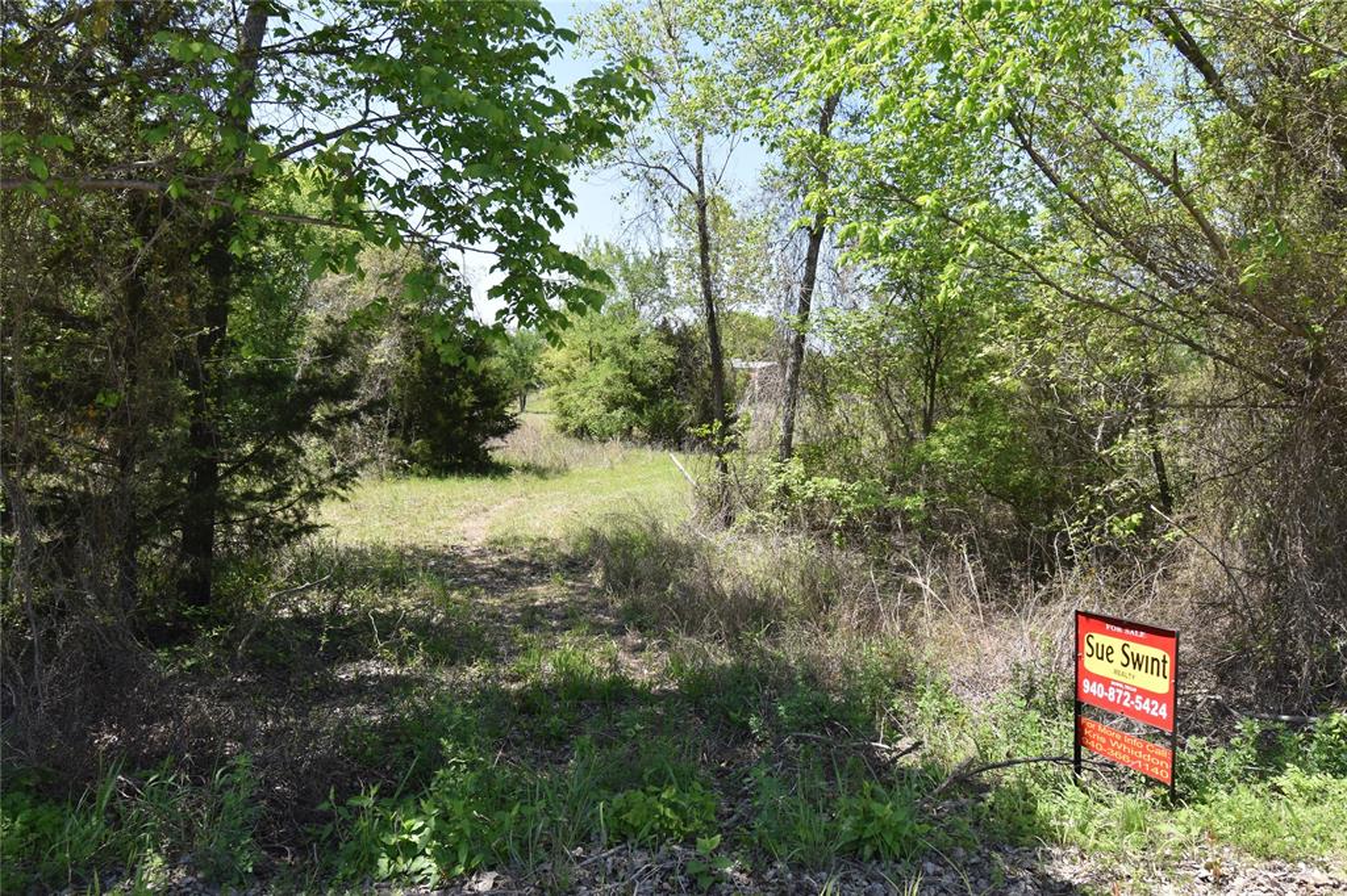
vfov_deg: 56.1
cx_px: 674
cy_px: 448
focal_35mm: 22
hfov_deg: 77.3
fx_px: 842
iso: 250
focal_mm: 15
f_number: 8
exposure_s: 1/250
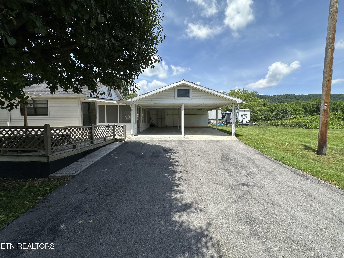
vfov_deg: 85.7
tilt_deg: -2.5
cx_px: 172
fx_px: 139
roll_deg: -0.5
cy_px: 129
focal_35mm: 14
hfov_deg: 102.1
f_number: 2.2
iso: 50
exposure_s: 1/1825
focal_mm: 2.22
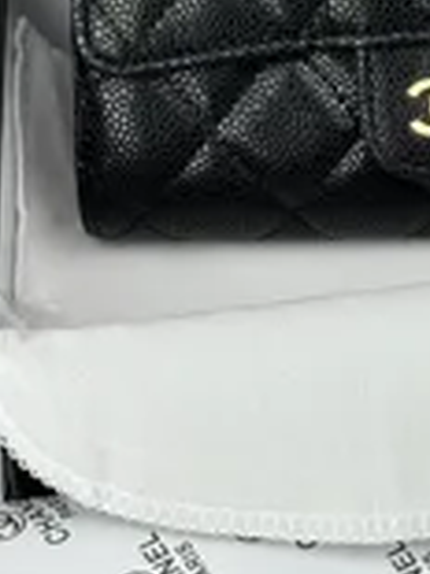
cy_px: 11
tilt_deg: -43.5
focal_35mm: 149
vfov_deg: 13.1
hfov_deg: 9.8
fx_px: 2471
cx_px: 504
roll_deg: +0.9
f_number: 1.78
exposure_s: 1/282
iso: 64
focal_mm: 6.76
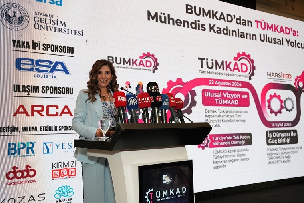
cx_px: 152
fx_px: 325
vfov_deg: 34.7
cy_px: 102
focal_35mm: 38
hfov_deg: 50.1
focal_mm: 38.5
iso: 800
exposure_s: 1/125
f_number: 3.5
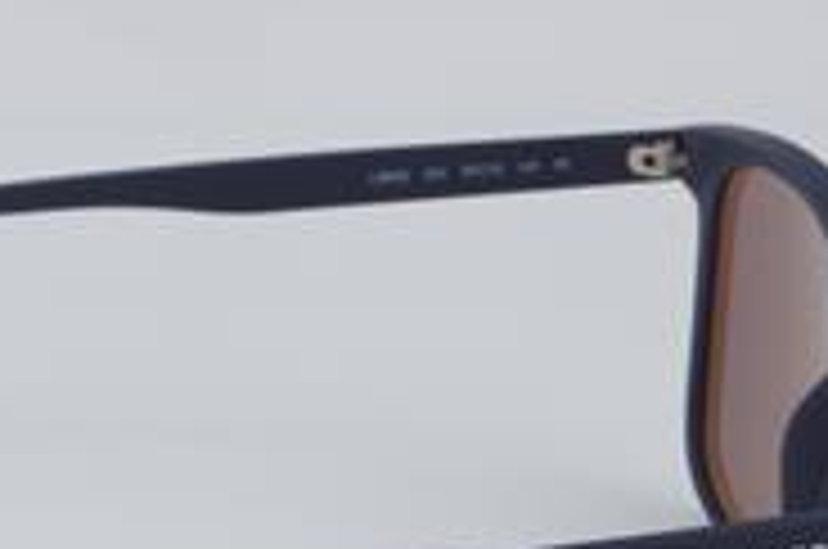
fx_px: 3742
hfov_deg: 12.6
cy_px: 549
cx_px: 194
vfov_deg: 8.3
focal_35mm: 163
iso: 100
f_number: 32
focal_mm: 50
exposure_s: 1/4
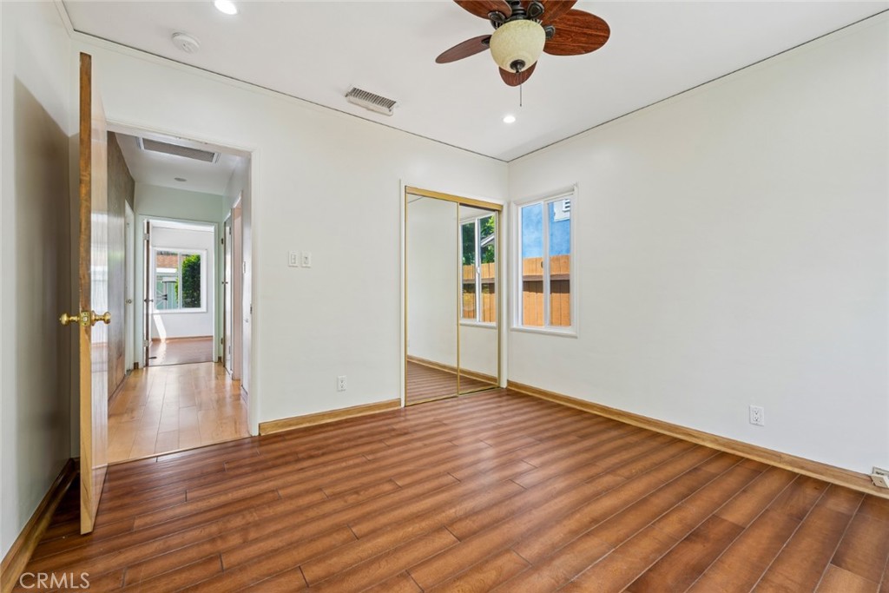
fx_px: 370
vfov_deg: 77.3
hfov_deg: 100.4
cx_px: 444
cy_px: 296
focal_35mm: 15
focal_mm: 15
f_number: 9
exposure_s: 1/10
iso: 320
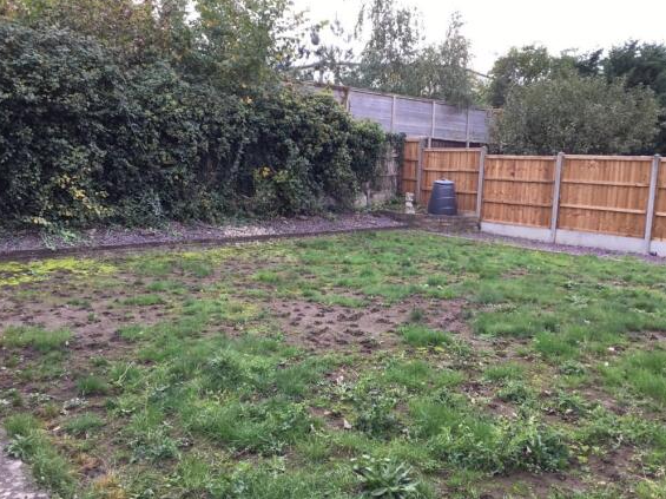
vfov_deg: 44.1
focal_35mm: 32
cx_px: 338
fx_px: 615
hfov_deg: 56.8
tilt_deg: -8.4
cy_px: 250
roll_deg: -1.1
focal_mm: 3.3
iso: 25
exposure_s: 1/109
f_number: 2.4
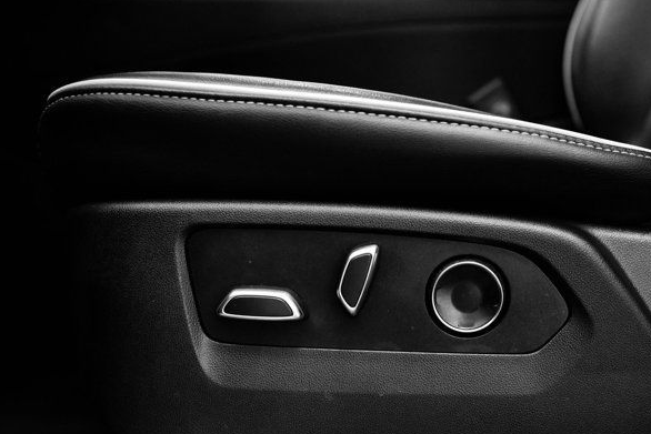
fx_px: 814
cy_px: 306
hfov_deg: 43.2
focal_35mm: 45
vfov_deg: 29.6
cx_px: 409
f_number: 2.8
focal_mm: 30
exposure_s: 1/200
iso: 1600
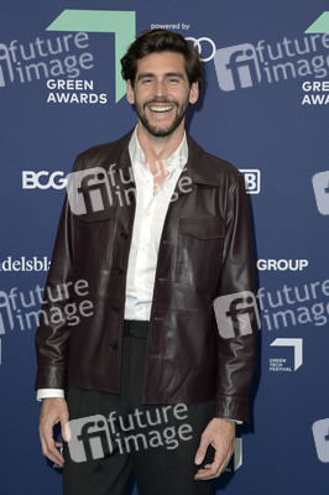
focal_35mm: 78
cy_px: 248
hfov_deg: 17.5
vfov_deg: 26.0
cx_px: 164
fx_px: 1071
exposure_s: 1/250
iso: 800
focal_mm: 78
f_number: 6.3
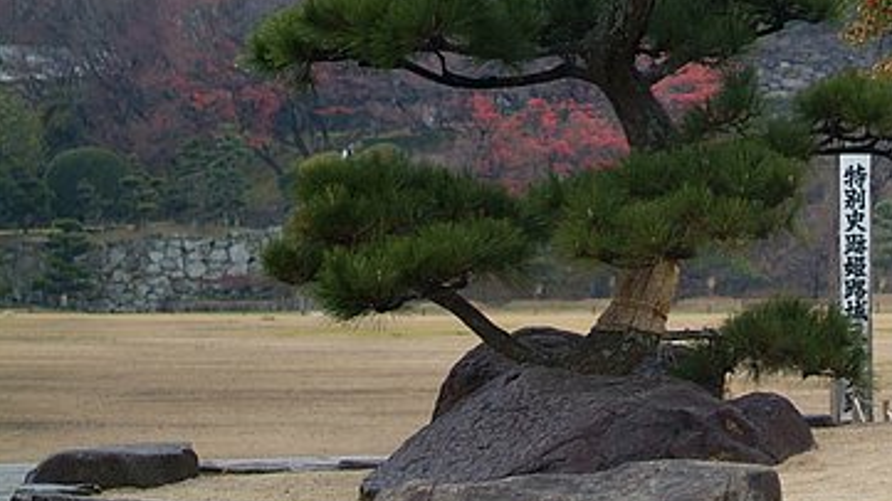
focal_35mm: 202
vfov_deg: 6.0
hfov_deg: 10.4
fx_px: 4777
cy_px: -125
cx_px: 1263
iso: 200
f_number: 2.8
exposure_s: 1/500
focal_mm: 45
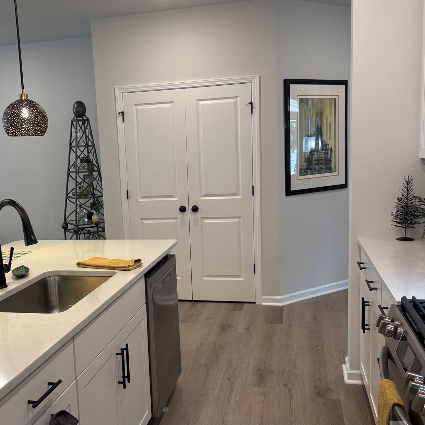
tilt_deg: -7.4
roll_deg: +3.1
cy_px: 225
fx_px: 528
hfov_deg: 43.3
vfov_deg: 43.8
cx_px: 147
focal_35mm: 38
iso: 125
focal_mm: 5.96
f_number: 1.6
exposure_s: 1/120
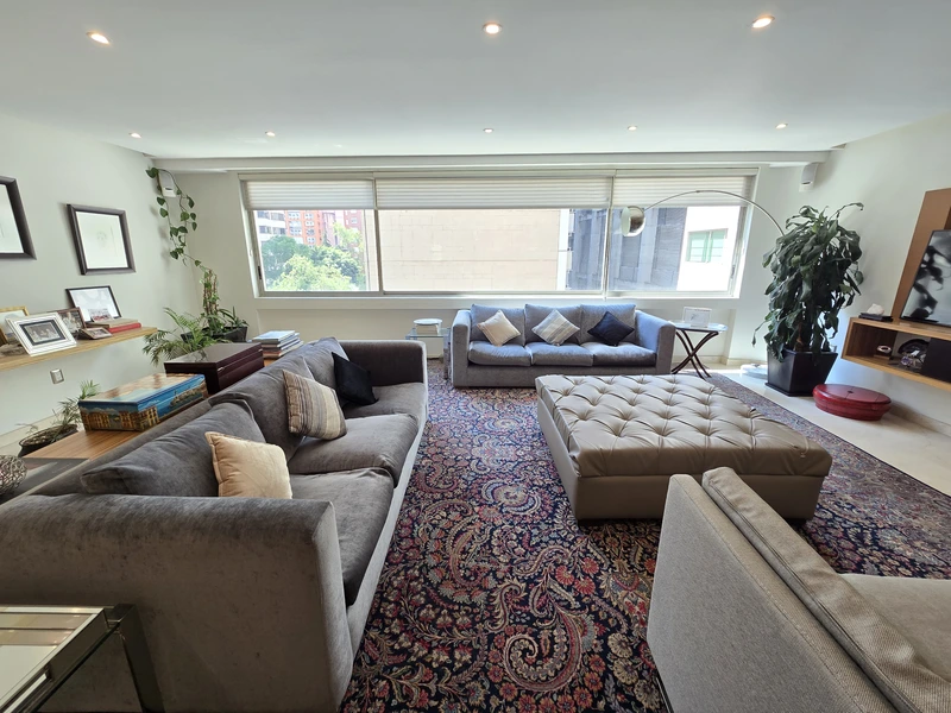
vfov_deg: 89.9
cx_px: 476
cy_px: 356
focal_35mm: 13
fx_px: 357
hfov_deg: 106.2
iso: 100
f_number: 2.2
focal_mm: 2.2
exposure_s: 1/60
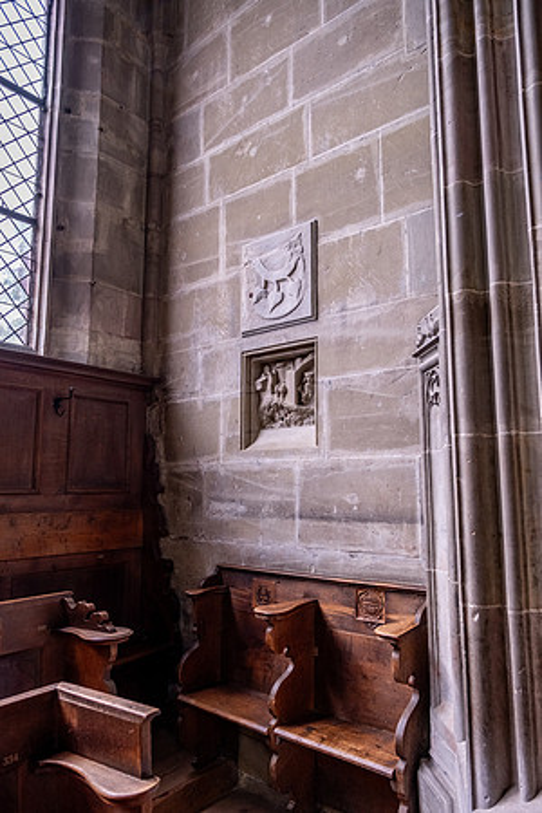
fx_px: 542
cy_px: 406
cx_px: 271
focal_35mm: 24
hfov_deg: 53.1
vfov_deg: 73.7
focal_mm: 16
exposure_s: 1/125
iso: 800
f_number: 2.8
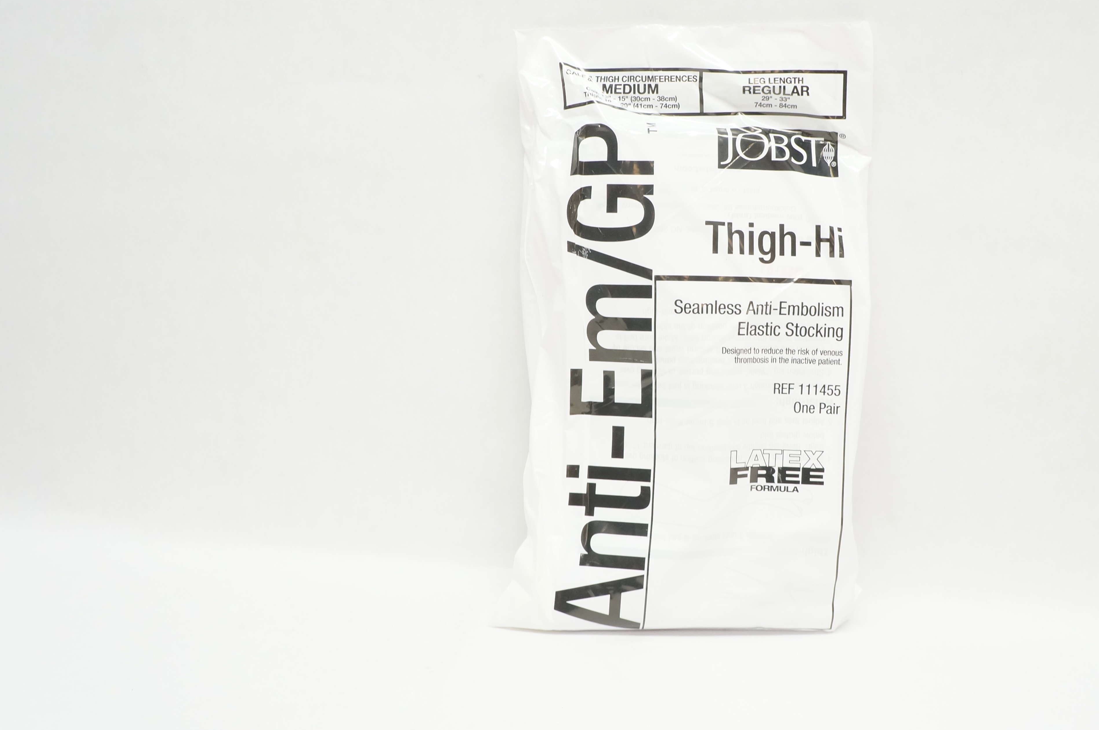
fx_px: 1067
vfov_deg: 37.8
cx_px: 684
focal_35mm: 35
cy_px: 339
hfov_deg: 53.9
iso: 800
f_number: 6.3
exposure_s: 1/60
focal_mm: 18
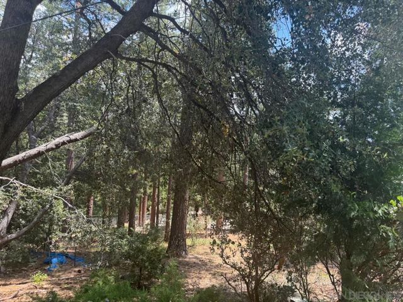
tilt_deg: +2.7
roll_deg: -2.0
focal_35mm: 24
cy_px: 151
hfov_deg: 71.6
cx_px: 202
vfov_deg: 56.8
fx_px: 279
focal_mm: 6.76
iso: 100
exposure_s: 1/702
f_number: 1.78
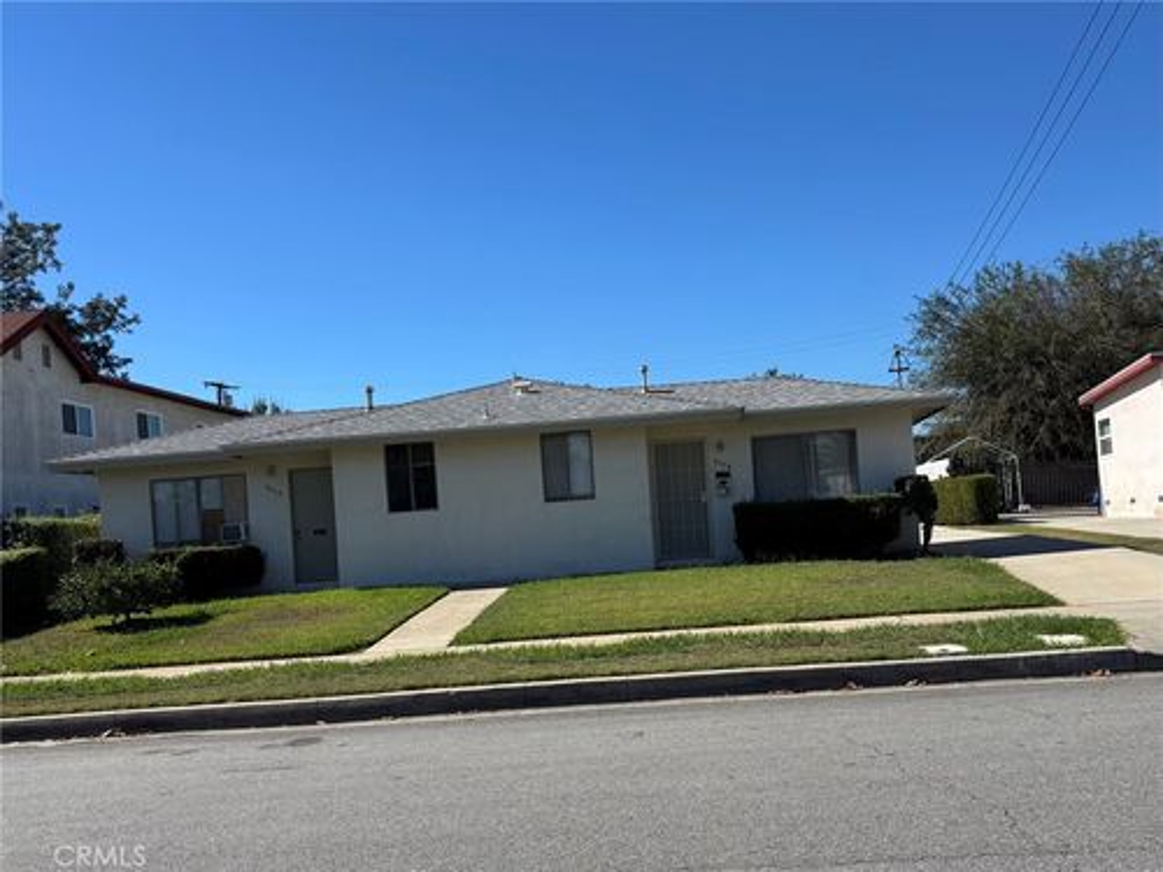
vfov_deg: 53.1
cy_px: 436
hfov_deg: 67.3
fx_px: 874
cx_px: 582
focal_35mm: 26
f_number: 1.6
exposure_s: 1/3650
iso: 50
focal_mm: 5.96
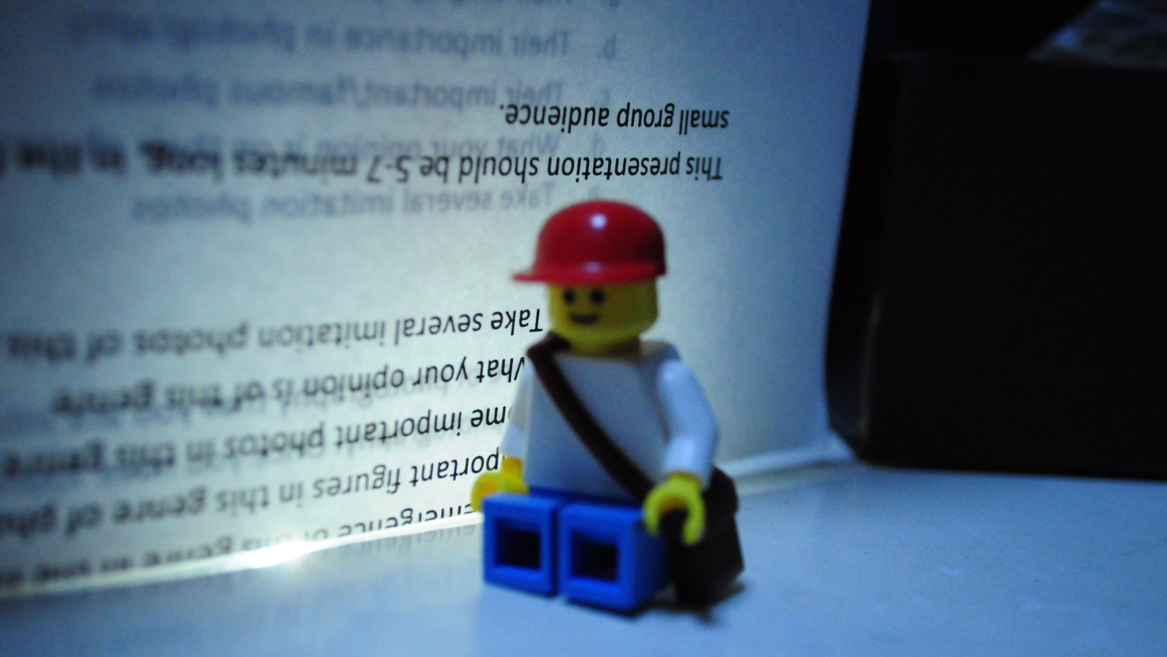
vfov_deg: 21.6
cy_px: 354
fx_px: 1718
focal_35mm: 56
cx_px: 578
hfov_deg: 37.5
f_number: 5
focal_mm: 35
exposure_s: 1/125
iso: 2500
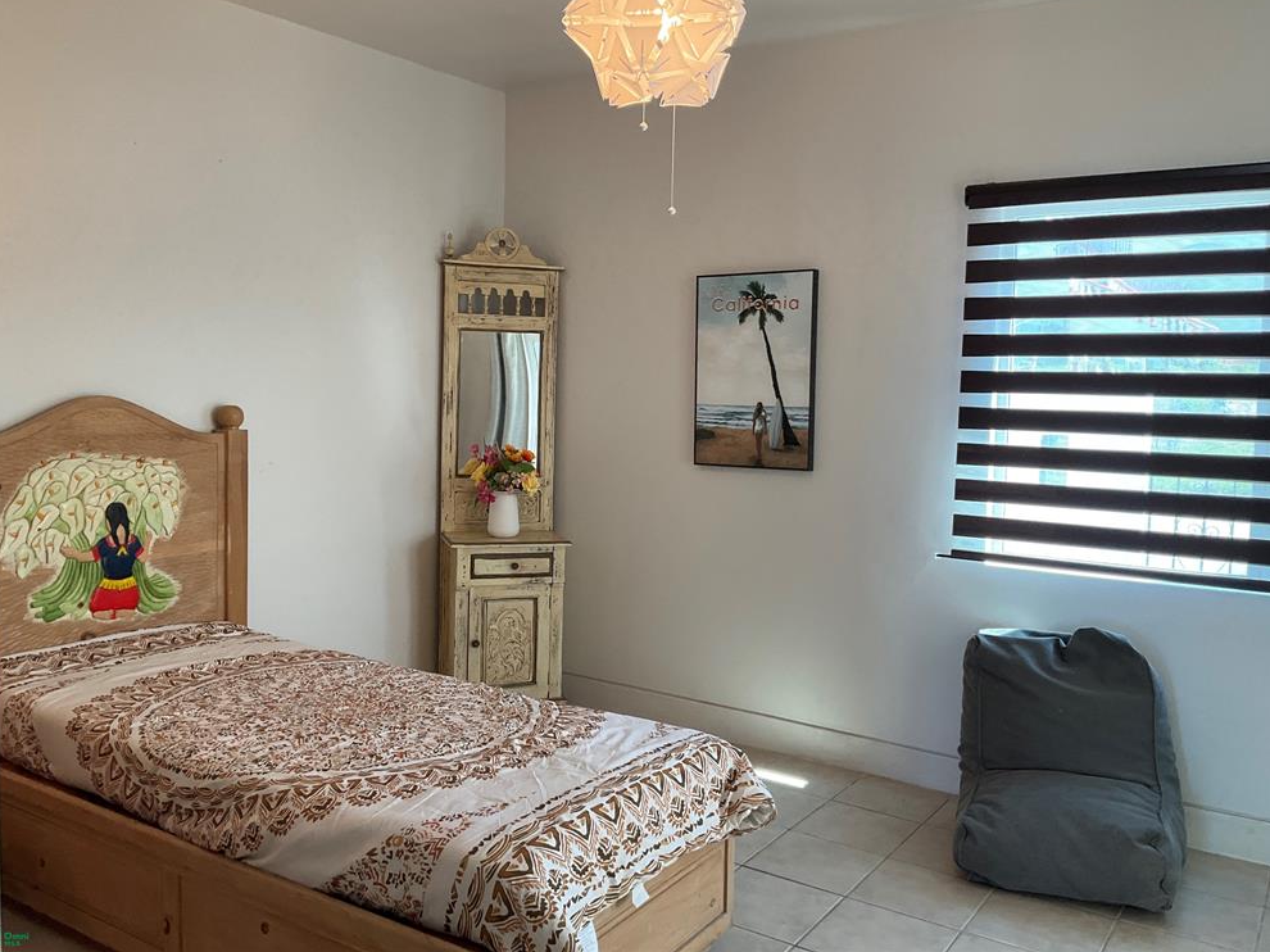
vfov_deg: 46.8
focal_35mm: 30
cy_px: 461
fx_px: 1100
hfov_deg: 60.0
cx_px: 629
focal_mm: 3
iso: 40
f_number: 1.8
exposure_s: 1/60
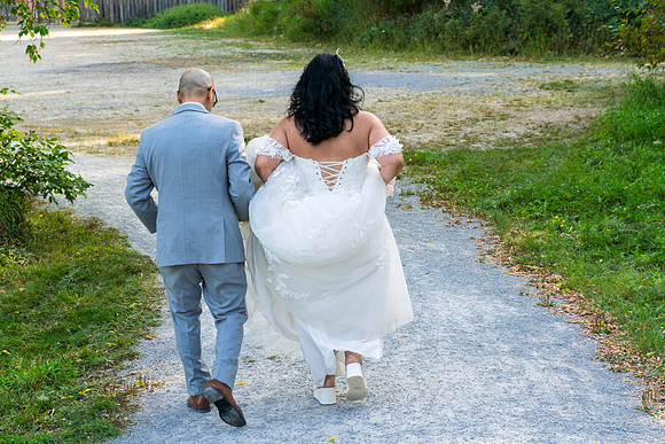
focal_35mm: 73
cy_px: 222
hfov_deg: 27.7
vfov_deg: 18.7
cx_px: 332
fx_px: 1349
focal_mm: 73
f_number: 8
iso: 250
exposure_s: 1/250
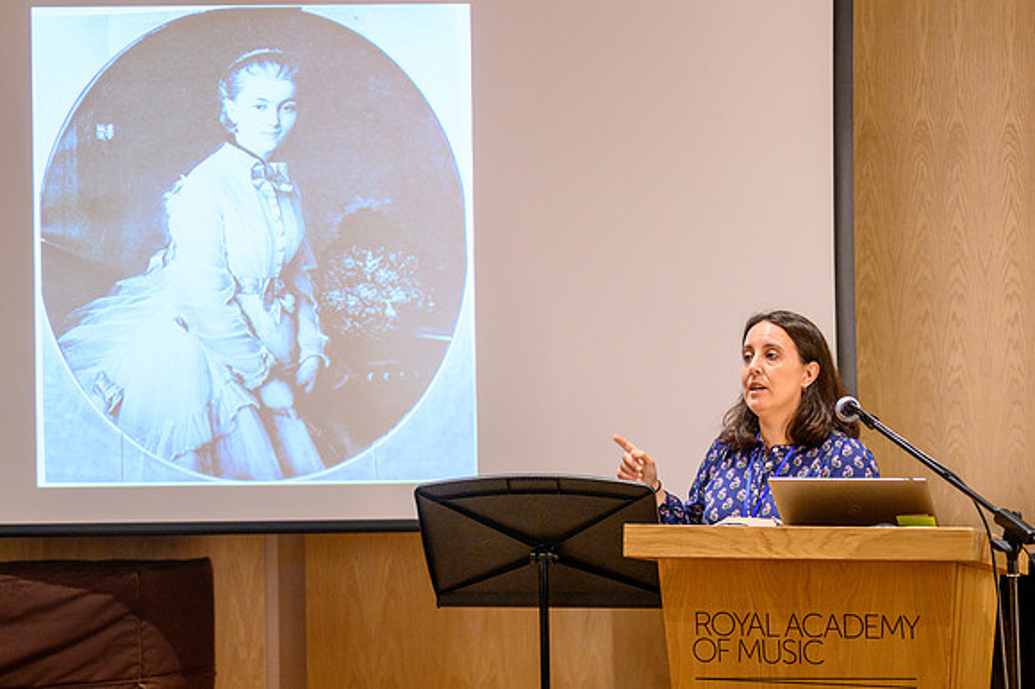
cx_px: 518
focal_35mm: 120
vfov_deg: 11.5
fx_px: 3434
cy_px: 344
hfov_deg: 17.1
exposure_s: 1/125
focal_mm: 78
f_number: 2.5
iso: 1250
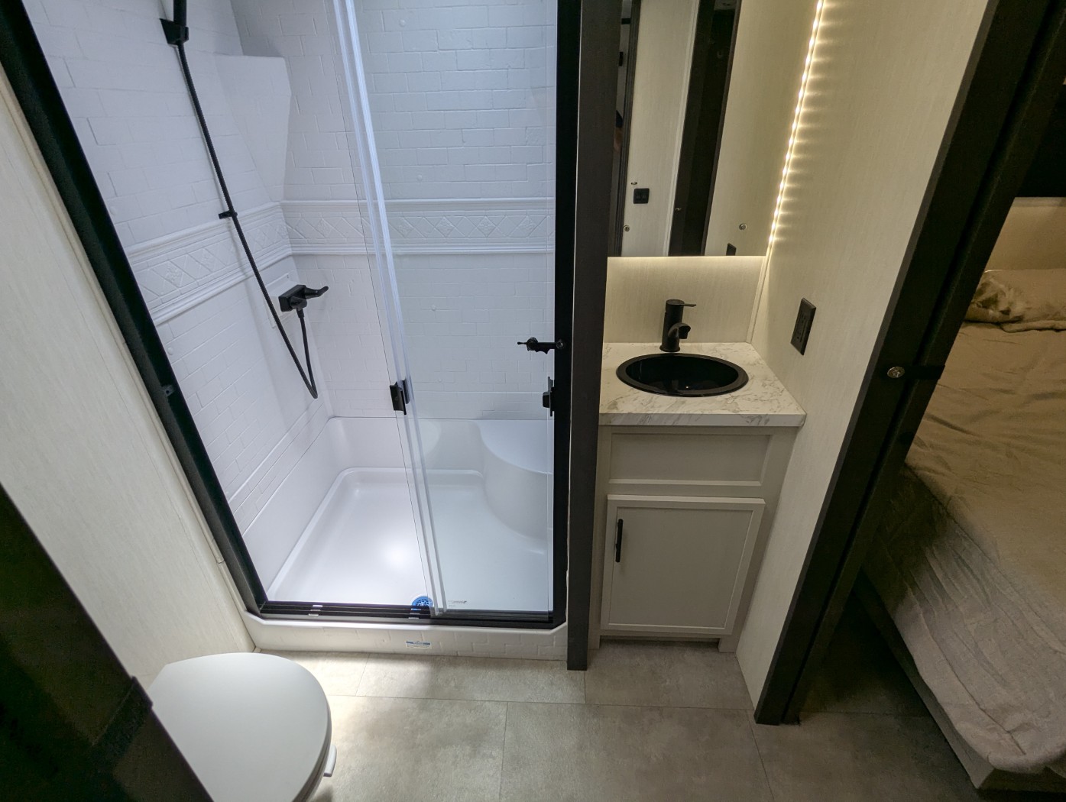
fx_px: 493
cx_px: 533
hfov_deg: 94.4
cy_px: 401
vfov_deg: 78.2
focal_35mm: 16
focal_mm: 2.35
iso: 45
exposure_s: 1/283
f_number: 2.2
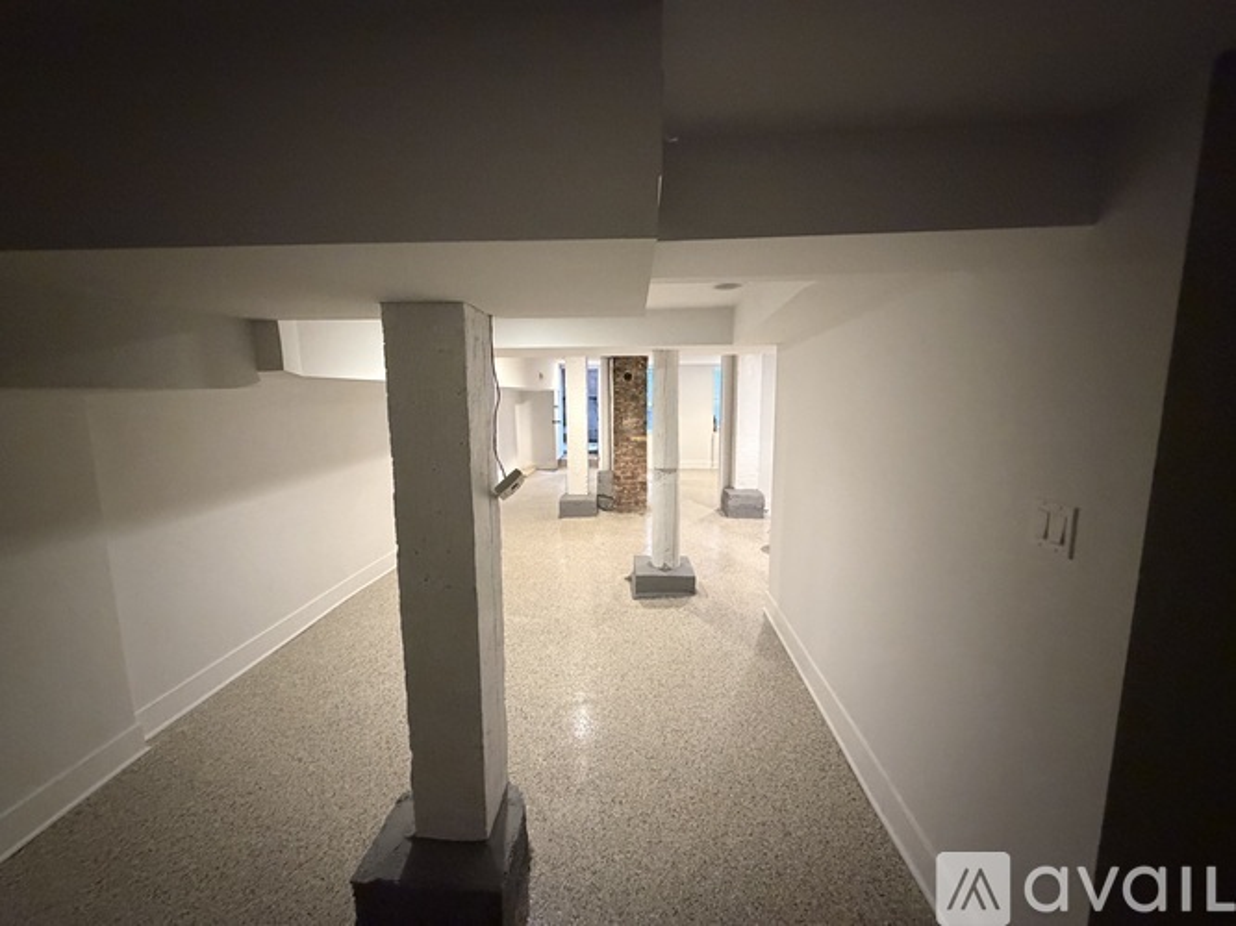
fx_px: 500
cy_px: 463
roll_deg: +0.9
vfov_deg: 85.7
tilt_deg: -7.3
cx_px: 618
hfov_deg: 102.1
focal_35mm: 14
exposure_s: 1/40
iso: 1000
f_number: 2.2
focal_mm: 2.22
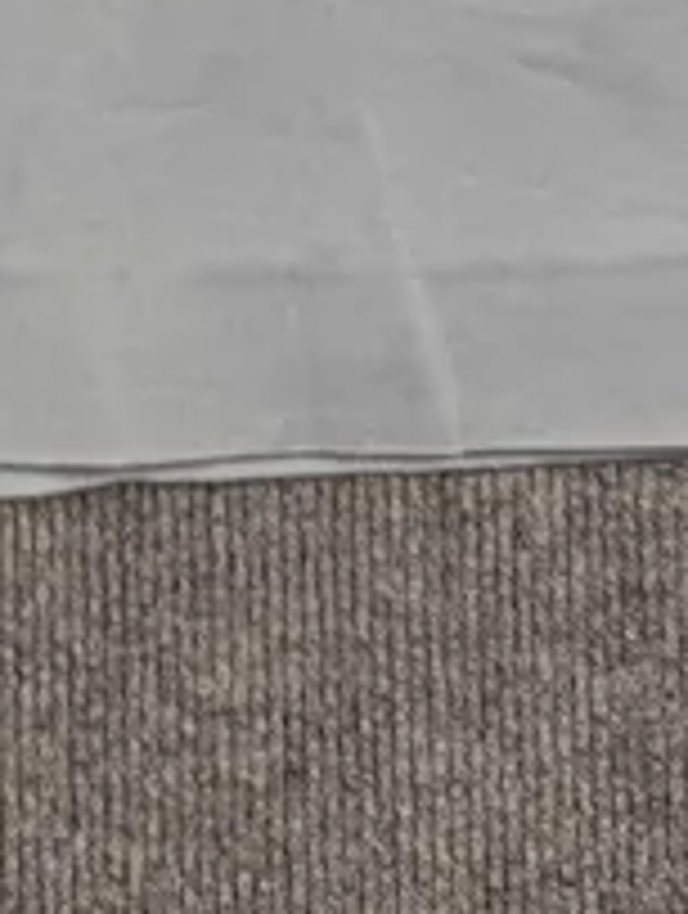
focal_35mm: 118
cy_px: -1054
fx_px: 3117
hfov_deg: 12.1
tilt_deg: -56.7
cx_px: -261
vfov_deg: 13.6
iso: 80
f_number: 1.78
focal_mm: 6.76
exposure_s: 1/802
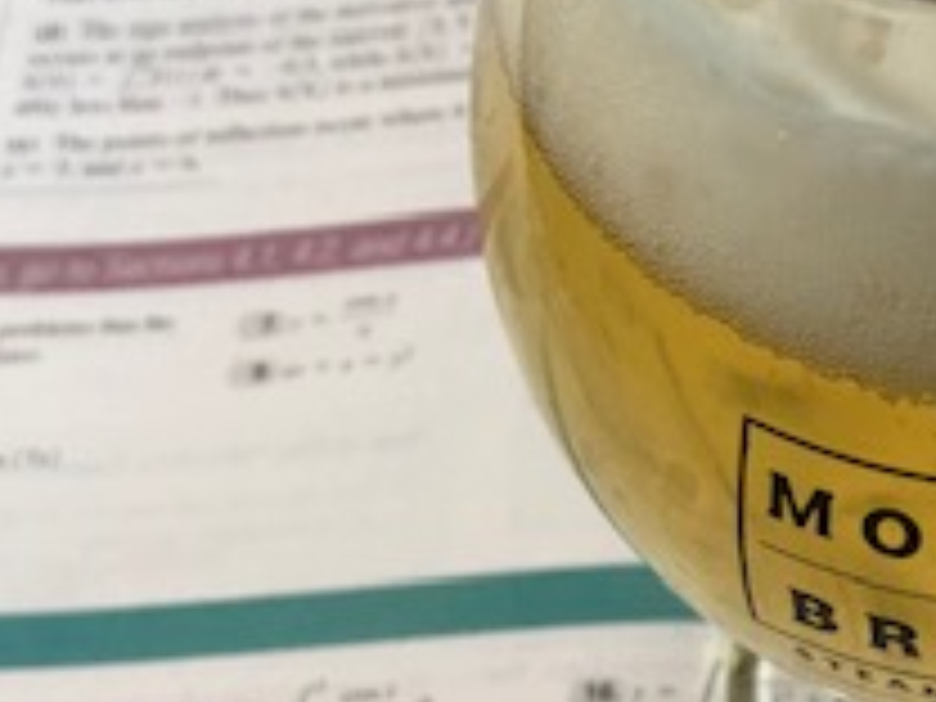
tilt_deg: -60.9
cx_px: 1030
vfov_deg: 17.0
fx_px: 2325
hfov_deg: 21.6
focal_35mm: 86
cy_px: 580
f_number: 1.8
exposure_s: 1/17
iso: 40
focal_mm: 3.99
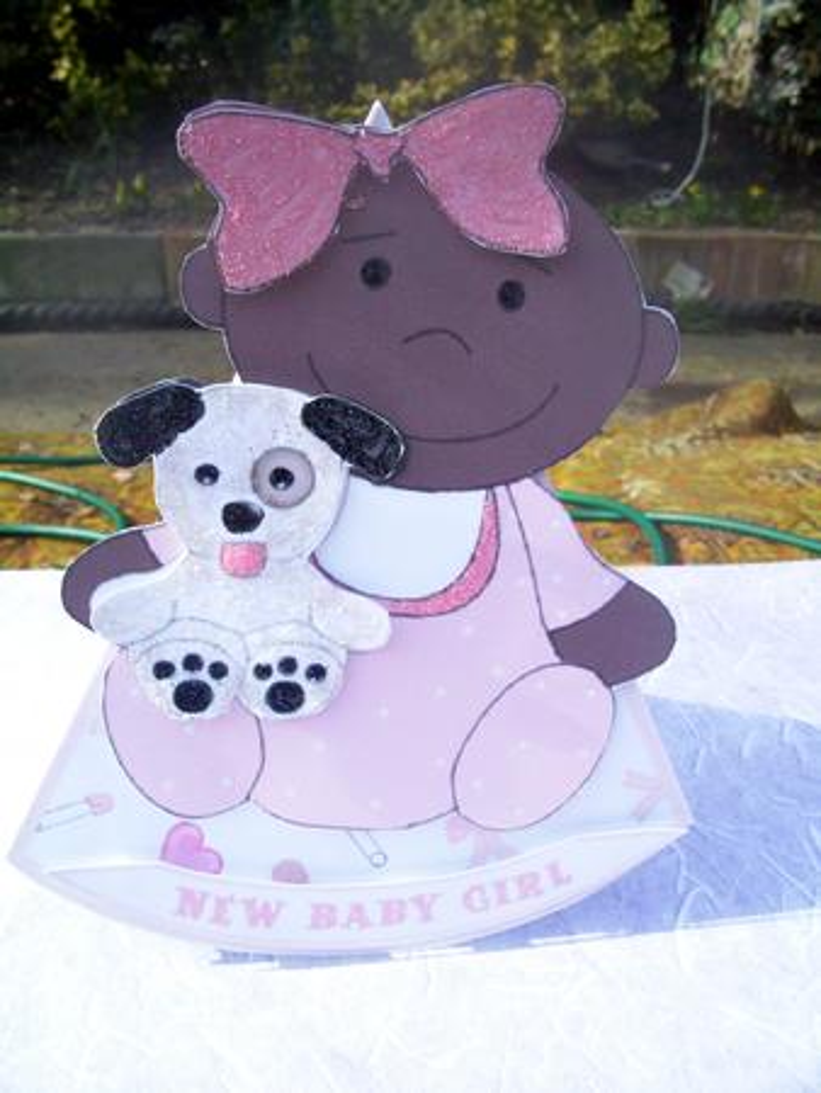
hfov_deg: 44.2
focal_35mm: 32
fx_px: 1011
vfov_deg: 56.8
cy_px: 546
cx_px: 410
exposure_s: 1/250
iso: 80
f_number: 5.6
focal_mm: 5.7
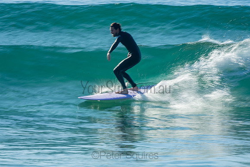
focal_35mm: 600
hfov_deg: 3.4
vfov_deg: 2.3
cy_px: 84
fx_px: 4167
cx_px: 125
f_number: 22
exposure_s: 1/30
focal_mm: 400
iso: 100
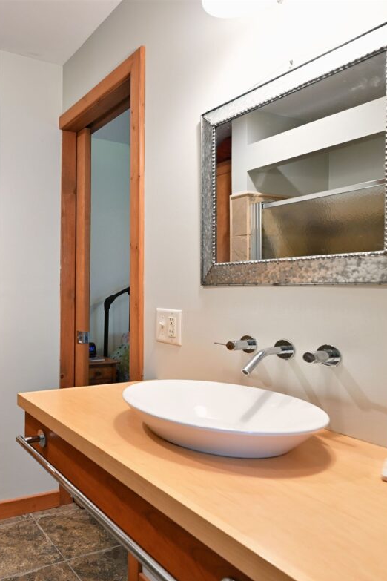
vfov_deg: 74.3
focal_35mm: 24
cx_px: 22
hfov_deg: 46.9
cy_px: 296
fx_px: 383
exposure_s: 1/10
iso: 400
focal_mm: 15.5
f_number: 5.6
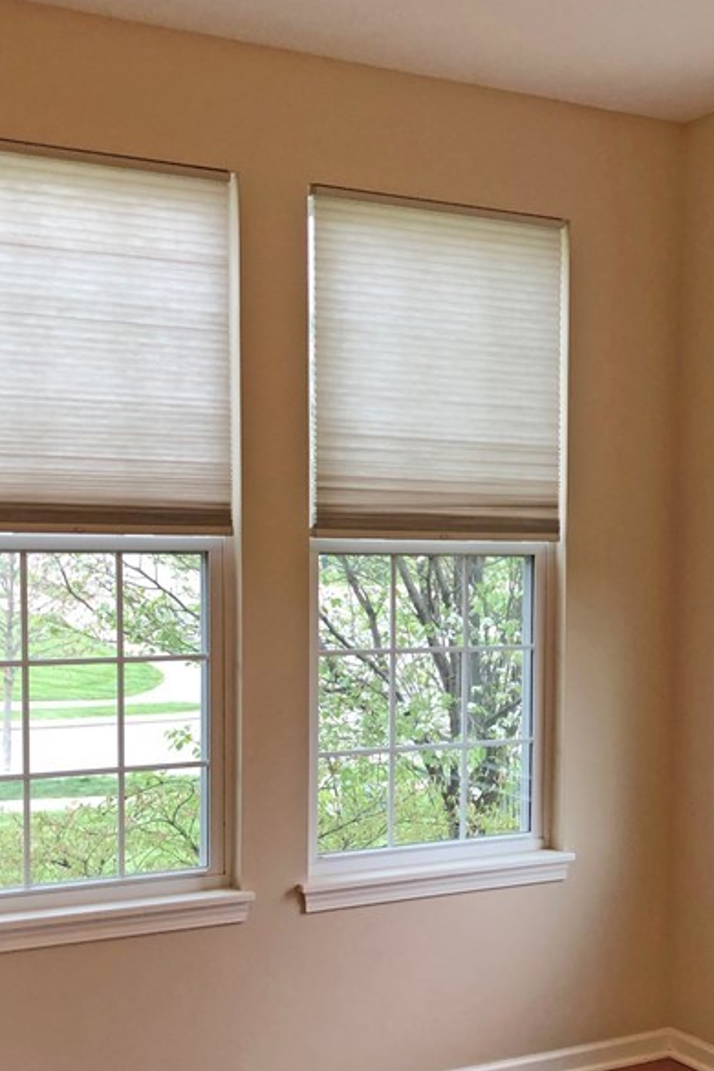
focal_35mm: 51
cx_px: 522
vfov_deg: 38.7
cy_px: 641
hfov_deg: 26.2
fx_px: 1517
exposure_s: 1/30
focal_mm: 4
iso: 20
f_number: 1.8
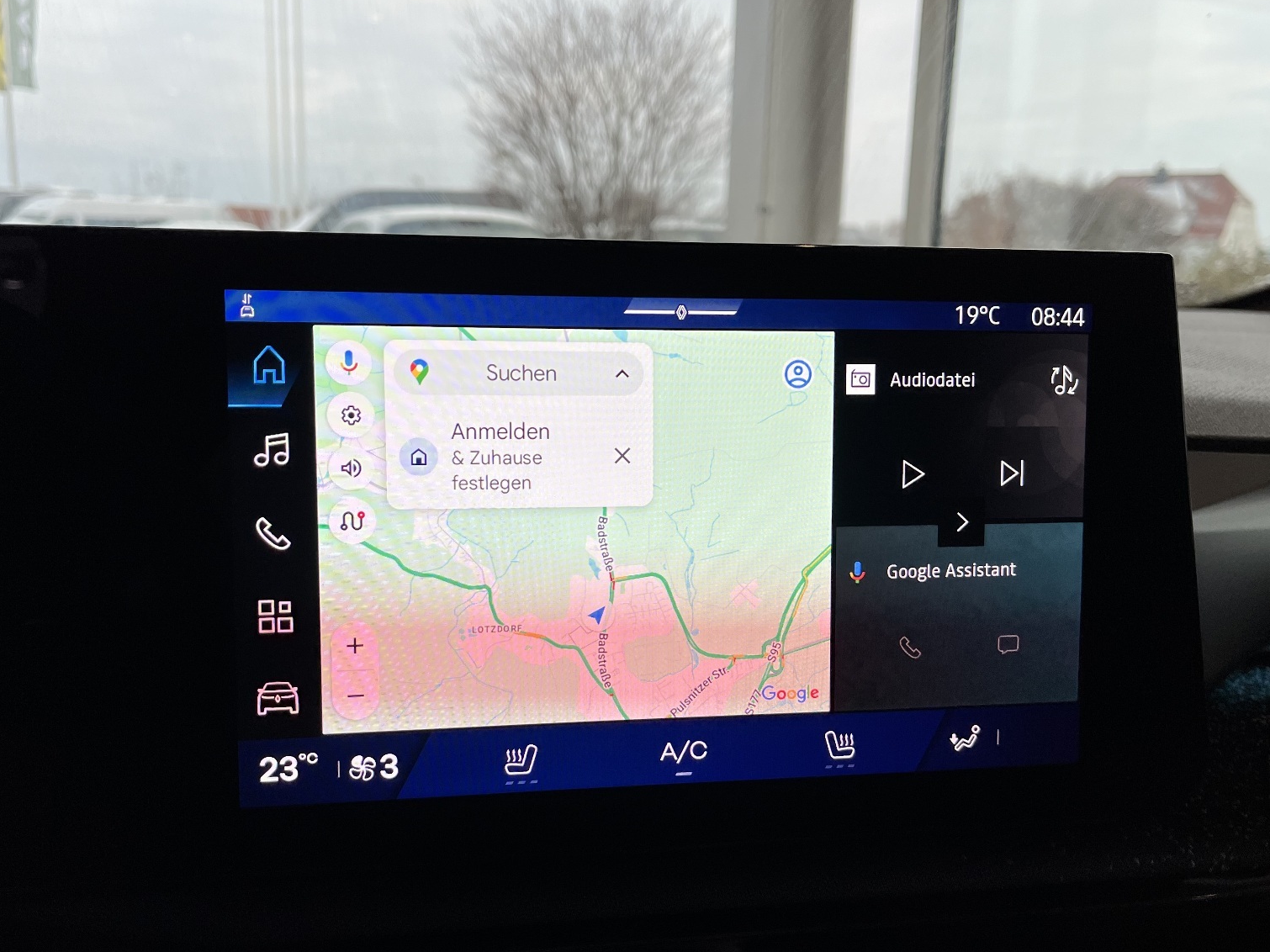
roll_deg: -1.2
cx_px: 616
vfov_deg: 45.3
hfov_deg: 58.3
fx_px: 1137
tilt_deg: -13.2
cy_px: 545
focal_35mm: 31
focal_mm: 5.1
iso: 40
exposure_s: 1/281
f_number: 1.6
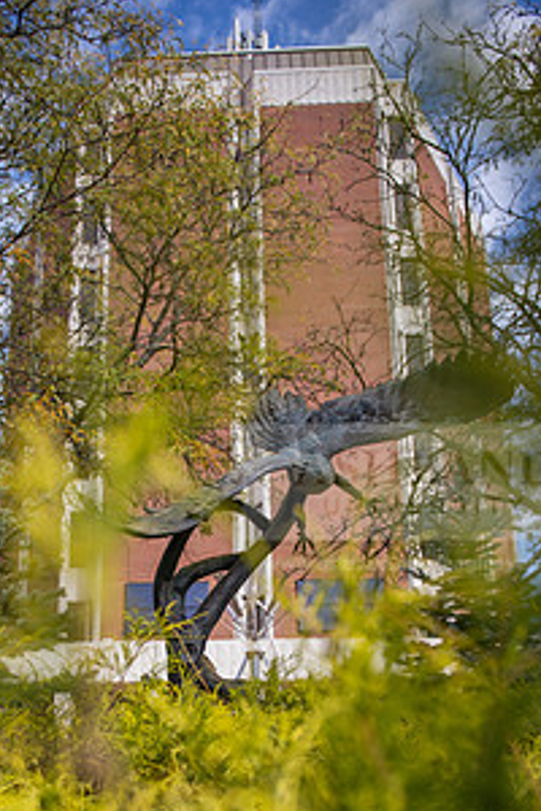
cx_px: 200
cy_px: 592
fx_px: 811
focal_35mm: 36
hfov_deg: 36.6
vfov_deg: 51.2
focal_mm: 24
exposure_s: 1/800
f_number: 2.8
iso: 64
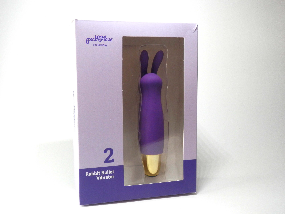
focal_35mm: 40
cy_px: 107
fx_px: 329
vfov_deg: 36.0
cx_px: 142
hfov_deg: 46.8
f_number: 3.7
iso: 160
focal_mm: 7.3
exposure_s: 1/80
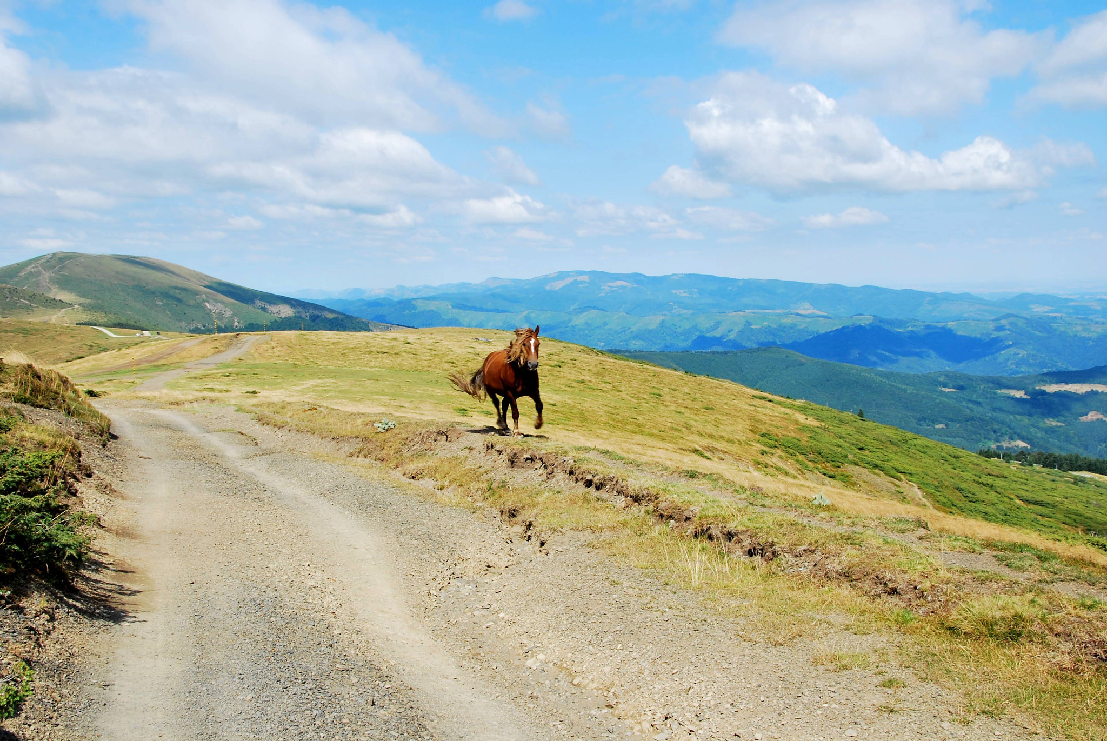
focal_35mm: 36
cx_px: 554
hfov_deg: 53.1
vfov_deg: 37.0
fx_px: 1108
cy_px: 370
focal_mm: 24
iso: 100
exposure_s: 1/80
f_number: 14
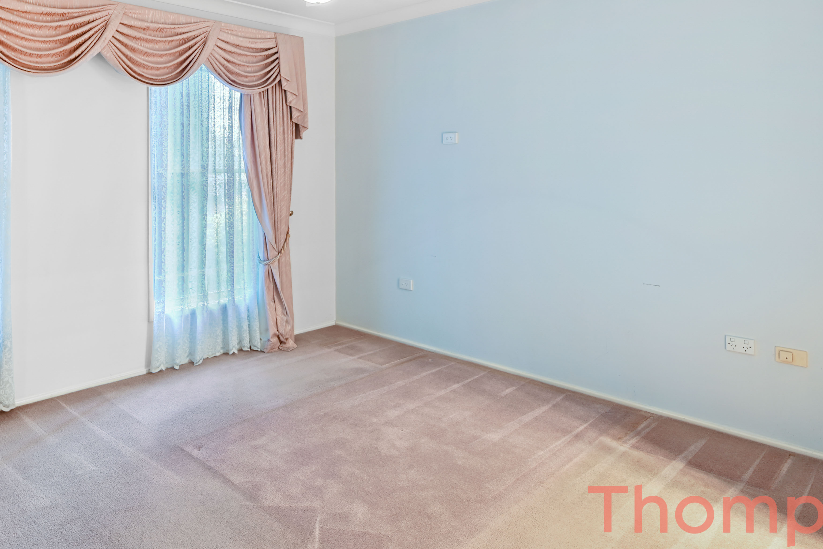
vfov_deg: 52.3
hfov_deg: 73.0
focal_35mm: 24
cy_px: 188
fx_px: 549
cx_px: 332
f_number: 4
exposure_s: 1/1.67
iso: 125
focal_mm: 14
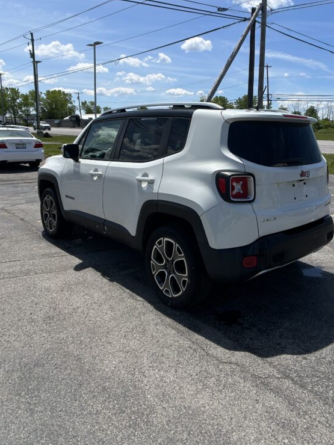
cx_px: 214
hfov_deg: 39.3
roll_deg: -1.3
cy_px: 170
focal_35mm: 36
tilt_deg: -4.7
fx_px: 463
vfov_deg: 50.9
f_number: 1.5
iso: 50
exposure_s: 1/5076
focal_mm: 5.7
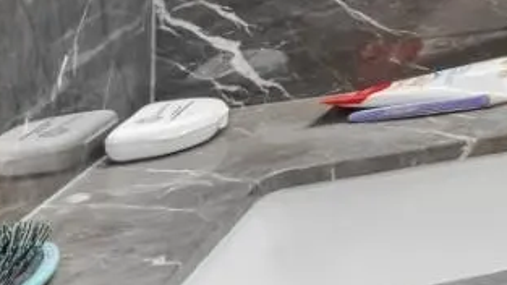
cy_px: -343
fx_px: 1022
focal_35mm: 76
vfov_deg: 13.0
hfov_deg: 14.5
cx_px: 1262
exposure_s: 1/20
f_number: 8
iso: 400
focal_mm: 14
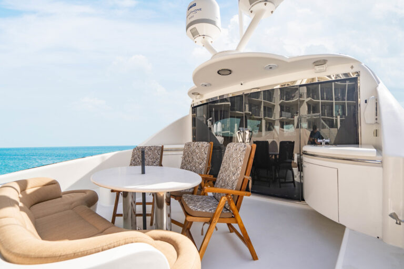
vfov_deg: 73.7
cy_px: 134
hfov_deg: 96.7
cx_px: 202
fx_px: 180
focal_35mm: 16
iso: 250
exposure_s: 1/1600
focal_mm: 16
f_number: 4
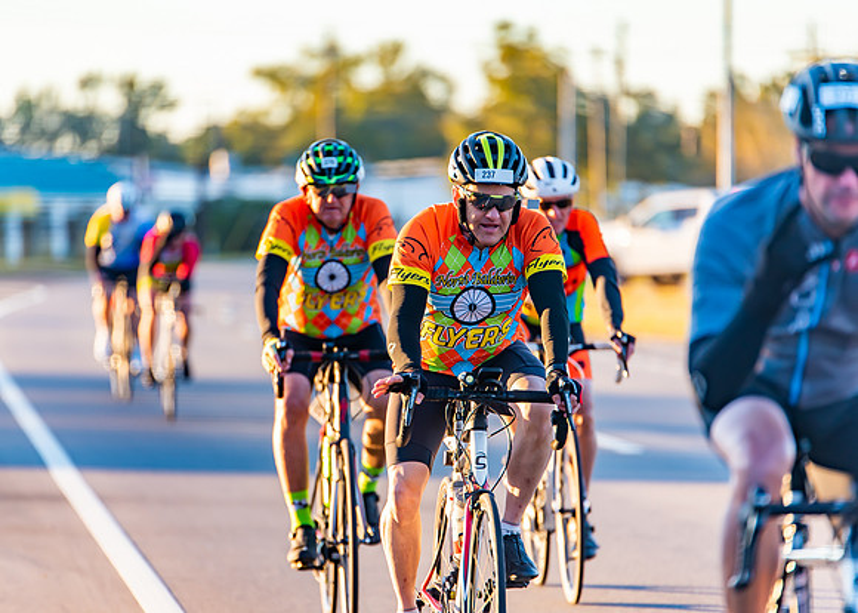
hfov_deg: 8.9
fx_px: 5542
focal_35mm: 227
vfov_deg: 6.3
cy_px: 292
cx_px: 366
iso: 250
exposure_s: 1/500
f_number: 2.8
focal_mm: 200
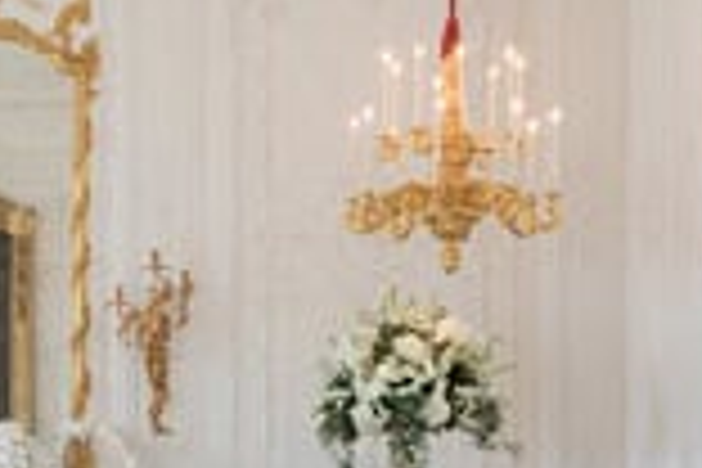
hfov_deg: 19.4
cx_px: -61
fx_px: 1969
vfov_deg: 13.5
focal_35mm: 101
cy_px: 281
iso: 200
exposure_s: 1/4
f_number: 11
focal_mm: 24
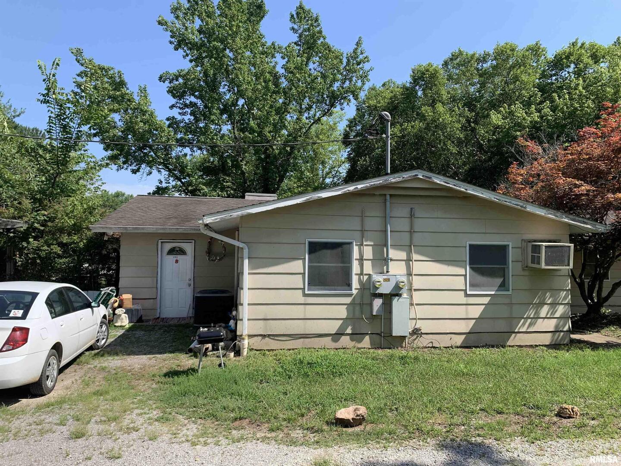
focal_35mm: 26
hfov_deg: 67.3
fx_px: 466
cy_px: 233
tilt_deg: +1.1
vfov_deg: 53.1
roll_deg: -0.8
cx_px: 310
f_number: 1.8
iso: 25
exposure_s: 1/1299
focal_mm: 4.25
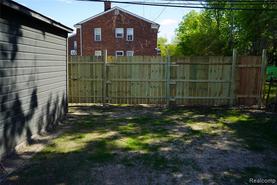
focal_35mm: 28
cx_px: 138
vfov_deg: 46.4
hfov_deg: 65.5
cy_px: 92
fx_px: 215
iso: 100
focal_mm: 28
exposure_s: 1/200
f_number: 5.6
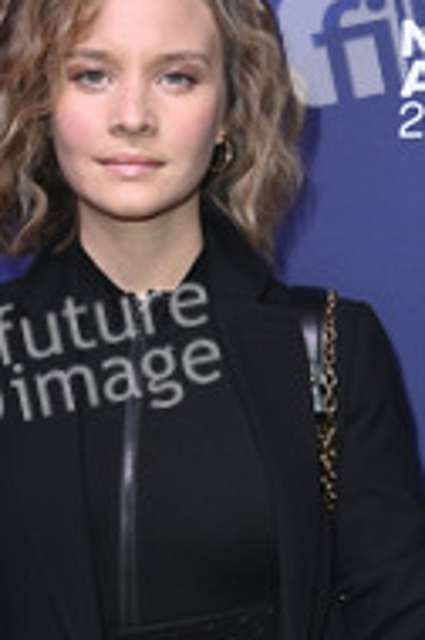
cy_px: 532
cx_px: 145
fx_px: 2062
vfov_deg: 17.5
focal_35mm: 116
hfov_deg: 11.8
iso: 800
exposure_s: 1/250
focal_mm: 55
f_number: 5.6
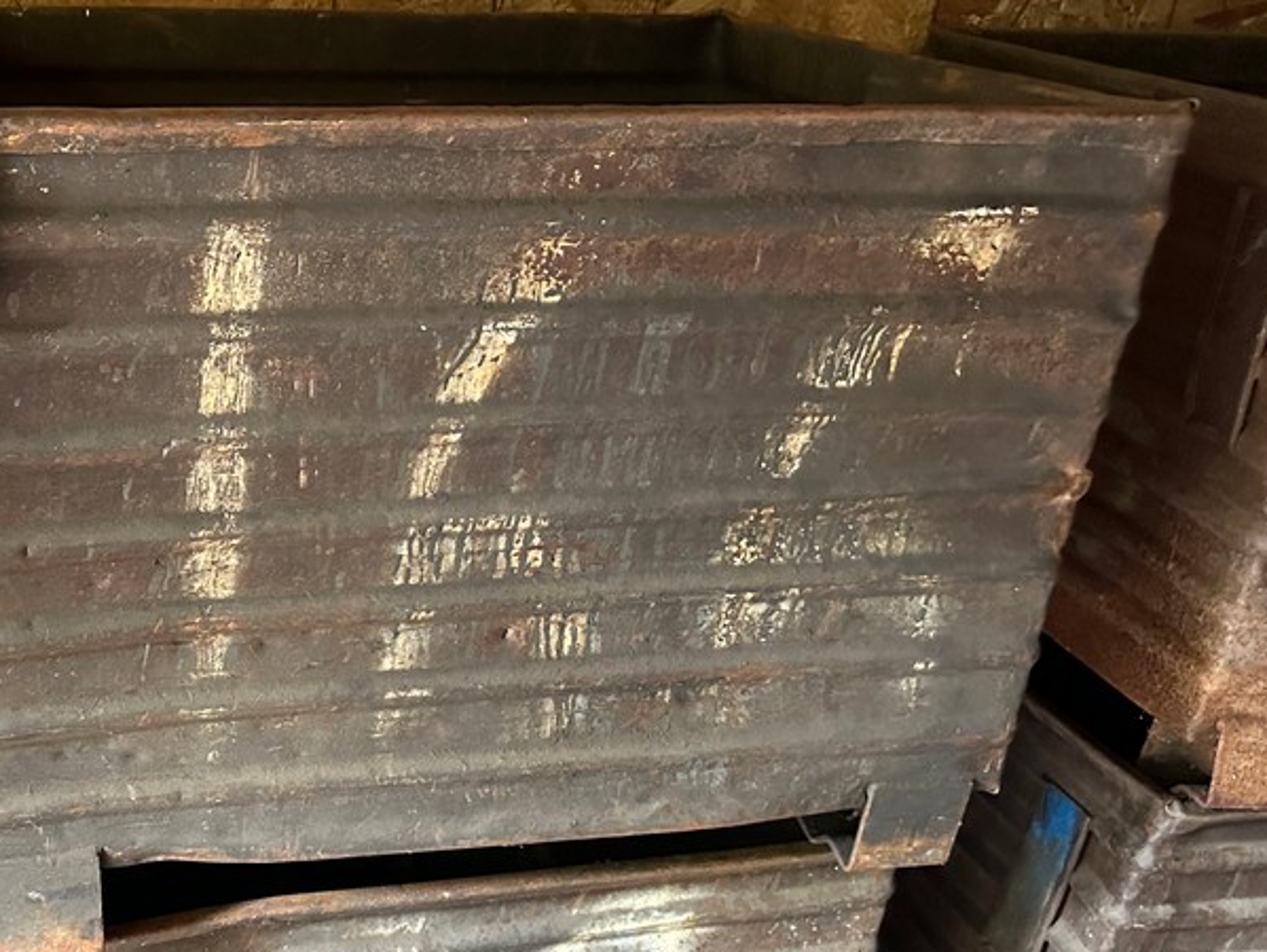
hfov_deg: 43.3
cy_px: 677
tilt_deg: -25.8
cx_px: 231
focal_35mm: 41
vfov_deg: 34.6
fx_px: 1502
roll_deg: -2.6
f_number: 1.78
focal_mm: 6.86
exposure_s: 1/45
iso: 1000
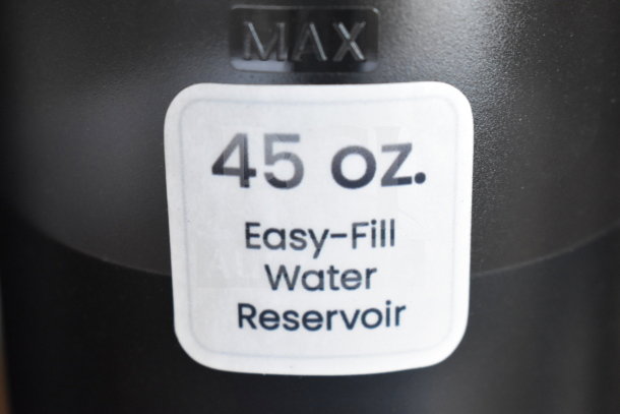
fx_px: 1421
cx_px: 310
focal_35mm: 82
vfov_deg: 16.6
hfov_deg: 24.6
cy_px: 207
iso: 2800
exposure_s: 1/100
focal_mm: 55
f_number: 5.6
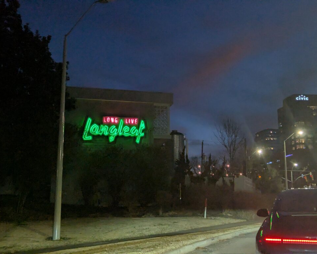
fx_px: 469
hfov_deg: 37.3
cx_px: 156
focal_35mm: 50
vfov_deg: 30.3
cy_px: 127
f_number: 1.85
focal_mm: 6.81
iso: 285
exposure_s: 1/119
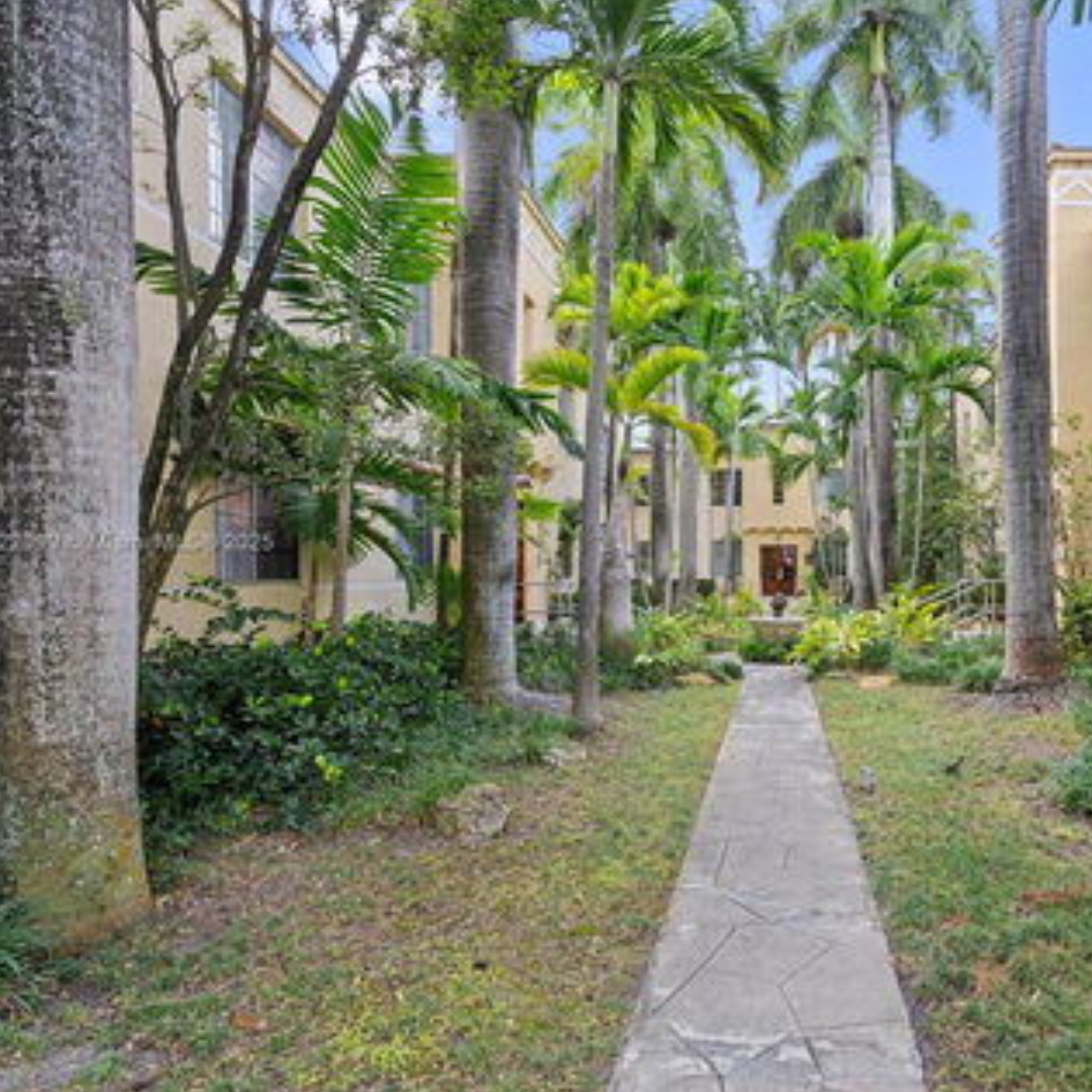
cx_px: 773
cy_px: 544
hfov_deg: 66.7
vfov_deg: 69.6
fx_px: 785
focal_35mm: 22
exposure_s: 1/30
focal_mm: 17
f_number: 8
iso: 400
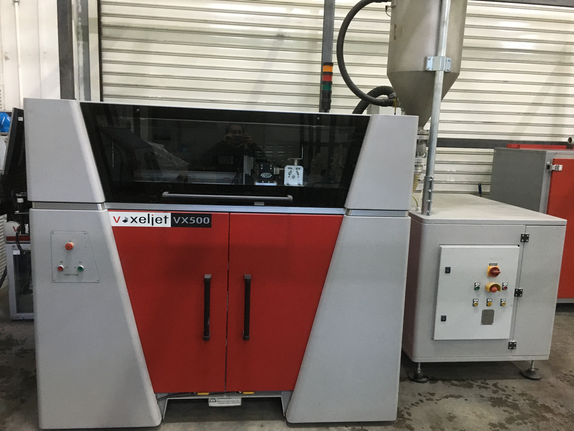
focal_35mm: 29
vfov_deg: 48.2
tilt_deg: -8.2
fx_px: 481
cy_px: 216
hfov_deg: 61.7
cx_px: 287
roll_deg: -1.8
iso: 200
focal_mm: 4.15
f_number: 2.2
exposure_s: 1/17
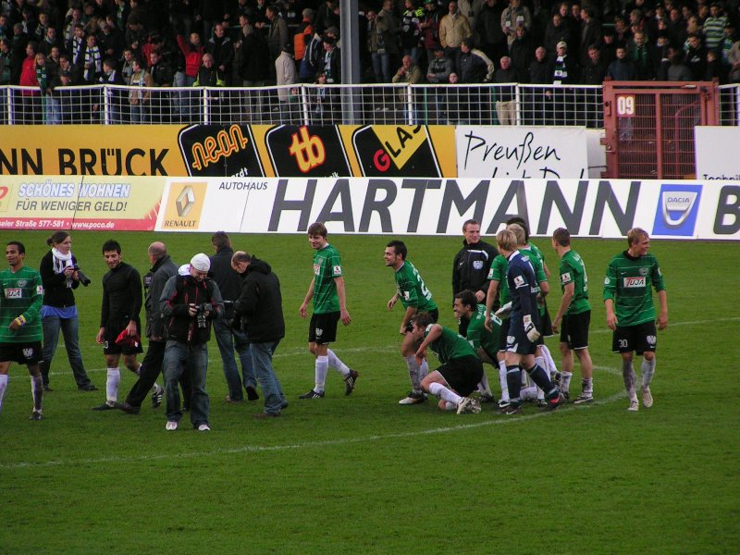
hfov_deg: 6.4
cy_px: 278
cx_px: 370
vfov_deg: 4.8
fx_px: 6648
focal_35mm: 311
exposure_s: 1/320
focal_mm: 47.6
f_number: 3.5
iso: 160
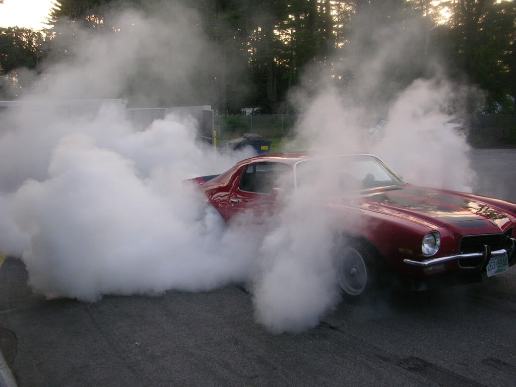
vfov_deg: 35.1
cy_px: 194
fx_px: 611
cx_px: 258
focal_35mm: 41
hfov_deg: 45.8
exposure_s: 1/290
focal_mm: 6.2
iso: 100
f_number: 2.9
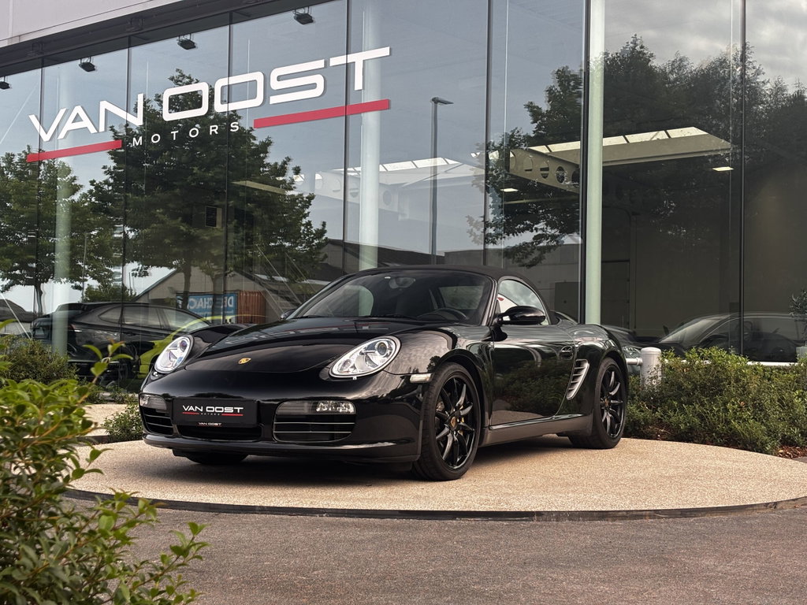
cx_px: 404
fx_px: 1212
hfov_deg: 36.8
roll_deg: -1.4
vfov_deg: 28.0
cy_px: 302
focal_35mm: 52
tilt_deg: +3.3
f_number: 1.6
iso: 32
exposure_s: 1/261
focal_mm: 5.96
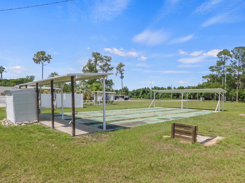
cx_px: 122
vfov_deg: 58.9
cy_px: 92
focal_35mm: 23
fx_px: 163
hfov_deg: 73.9
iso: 125
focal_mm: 4
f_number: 6
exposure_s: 1/500
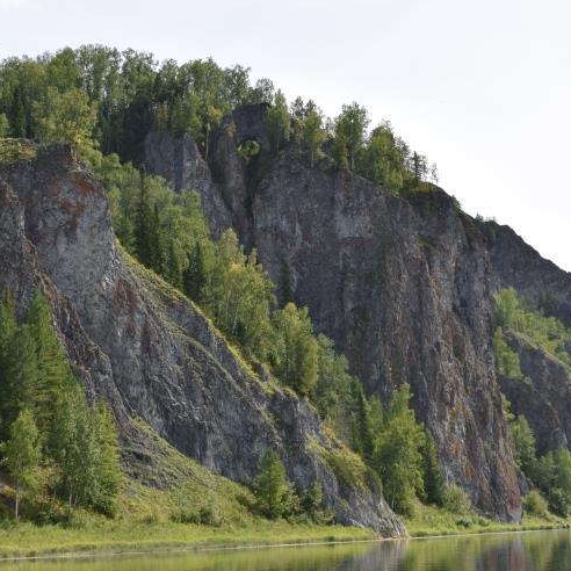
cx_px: 224
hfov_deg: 24.9
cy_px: 241
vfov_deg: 25.0
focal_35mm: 69
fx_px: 1288
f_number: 9
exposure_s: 1/320
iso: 200
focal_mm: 26
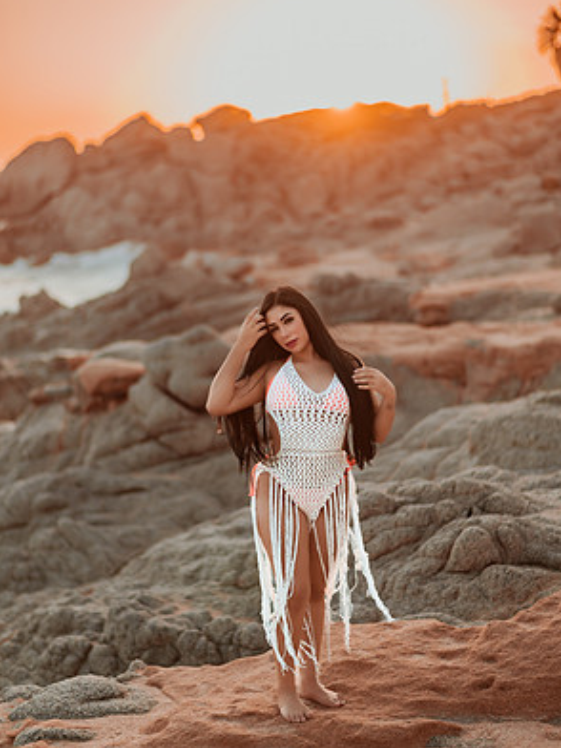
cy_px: 342
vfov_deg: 30.3
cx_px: 284
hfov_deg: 22.9
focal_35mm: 64
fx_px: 1383
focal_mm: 58
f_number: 1.4
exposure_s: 1/2000
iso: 100
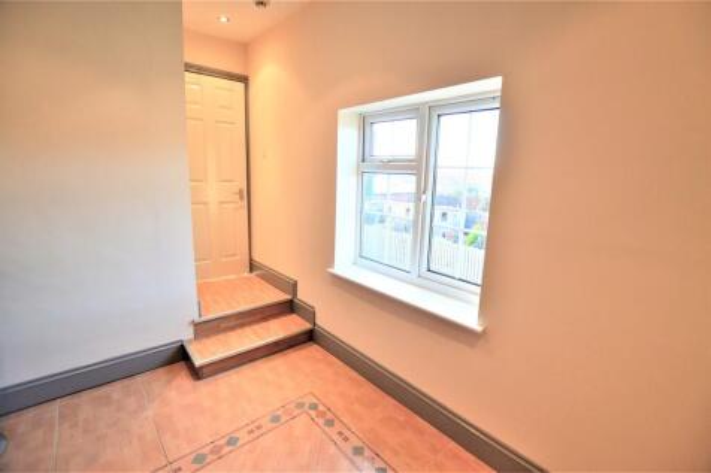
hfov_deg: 100.4
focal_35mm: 15
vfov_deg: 77.3
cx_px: 356
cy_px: 236
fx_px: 296
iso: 400
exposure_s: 1/100
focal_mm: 10
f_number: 9
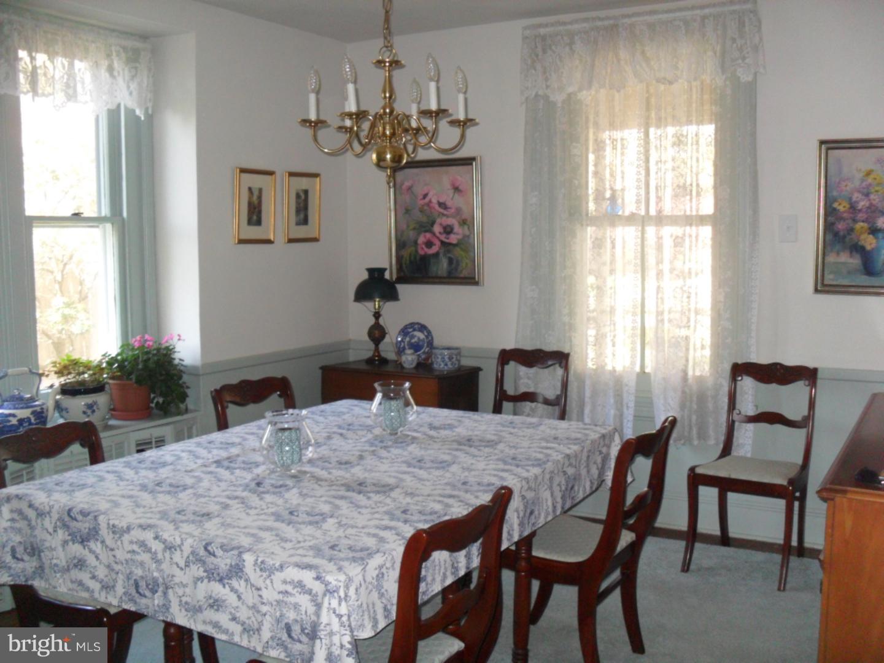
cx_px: 442
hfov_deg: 52.6
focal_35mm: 35
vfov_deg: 40.7
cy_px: 332
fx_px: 894
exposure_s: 1/45
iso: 200
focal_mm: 6.3
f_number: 3
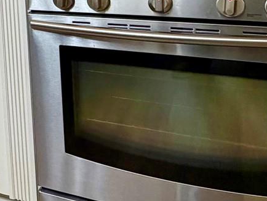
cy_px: -45
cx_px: -121
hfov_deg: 23.9
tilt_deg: -6.9
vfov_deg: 20.7
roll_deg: +5.5
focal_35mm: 66
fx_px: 509
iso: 200
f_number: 2.2
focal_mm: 2.22
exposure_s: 1/60
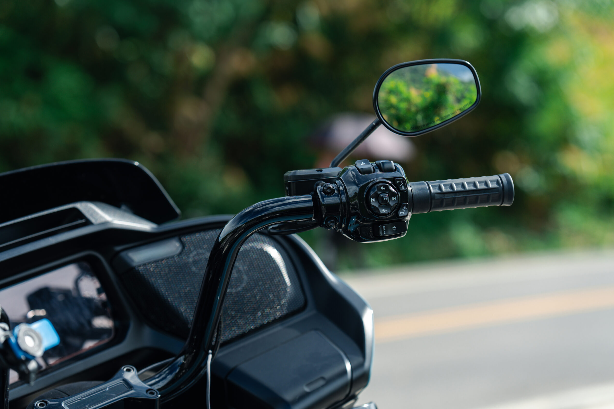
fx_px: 1467
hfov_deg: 23.6
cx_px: 306
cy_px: 205
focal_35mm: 86
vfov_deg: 15.9
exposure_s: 1/640
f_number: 2.8
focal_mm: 85
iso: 100
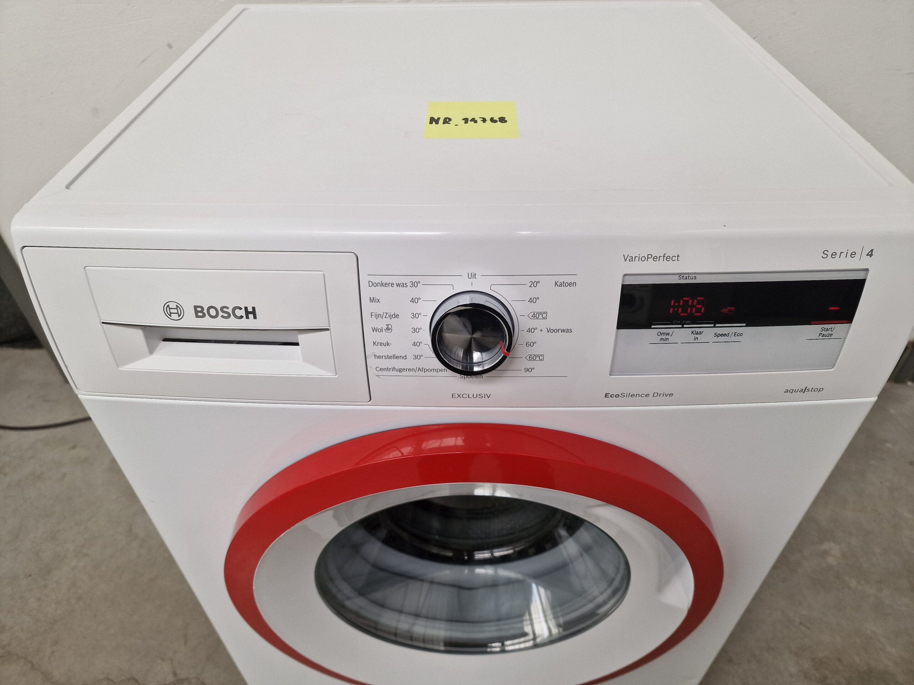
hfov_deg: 73.9
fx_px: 607
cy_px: 342
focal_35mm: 23
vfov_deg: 58.9
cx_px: 457
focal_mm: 6.4
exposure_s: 1/180
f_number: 1.8
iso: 64
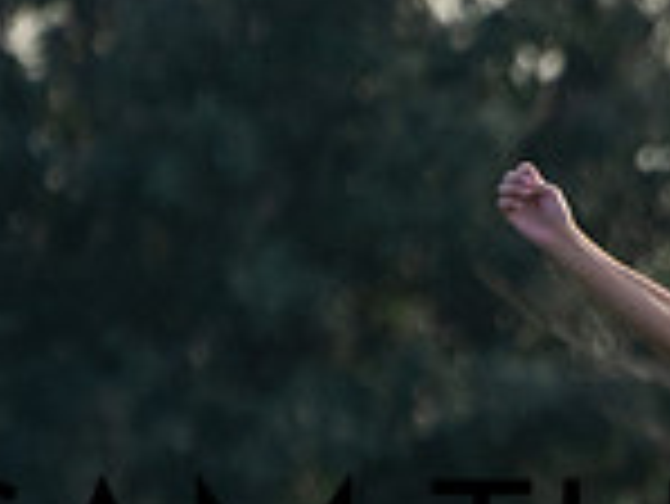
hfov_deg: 0.7
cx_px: 1225
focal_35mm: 3040
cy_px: 714
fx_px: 58887
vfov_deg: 0.5
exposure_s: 1/1250
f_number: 5.6
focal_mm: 400
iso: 640
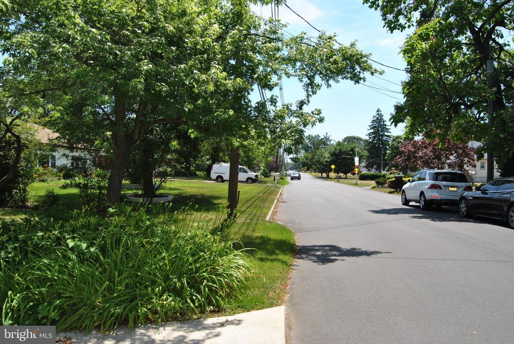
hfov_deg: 67.3
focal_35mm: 27
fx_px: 386
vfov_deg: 48.0
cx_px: 257
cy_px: 172
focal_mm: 18
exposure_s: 1/200
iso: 100
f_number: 8
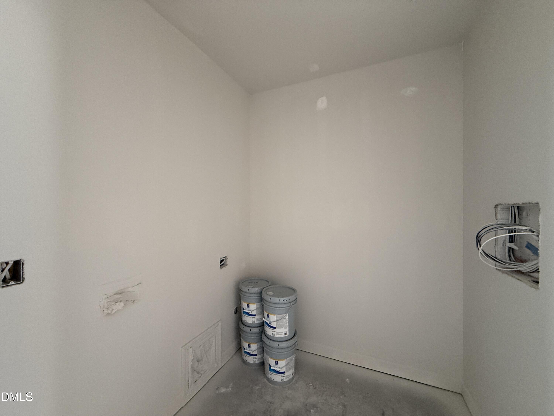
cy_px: 208
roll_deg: -0.1
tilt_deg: +0.4
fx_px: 224
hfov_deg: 102.1
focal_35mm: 14
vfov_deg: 85.7
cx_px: 277
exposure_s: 1/60
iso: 400
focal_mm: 2.22
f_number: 2.2
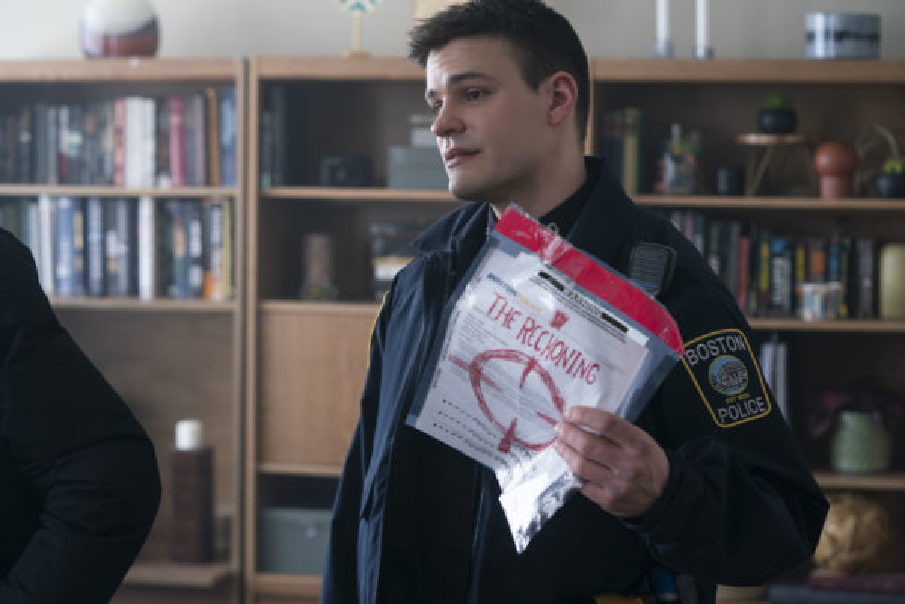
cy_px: 302
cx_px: 452
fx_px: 2162
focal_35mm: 86
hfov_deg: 23.6
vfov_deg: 15.9
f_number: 4
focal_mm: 86
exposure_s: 1/250
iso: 1250
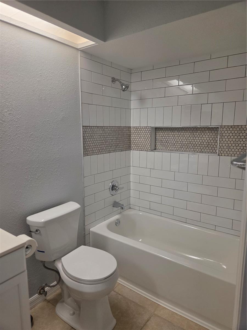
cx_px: 124
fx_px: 219
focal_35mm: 23
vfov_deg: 73.9
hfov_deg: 58.9
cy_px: 165
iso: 250
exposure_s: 1/120
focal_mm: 5.4
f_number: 1.8
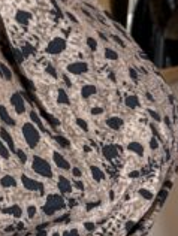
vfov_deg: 23.8
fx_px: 554
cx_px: -73
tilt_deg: -22.6
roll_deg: +0.3
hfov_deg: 16.9
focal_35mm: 81
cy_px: 183
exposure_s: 1/51
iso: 200
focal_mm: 6.76
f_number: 1.78
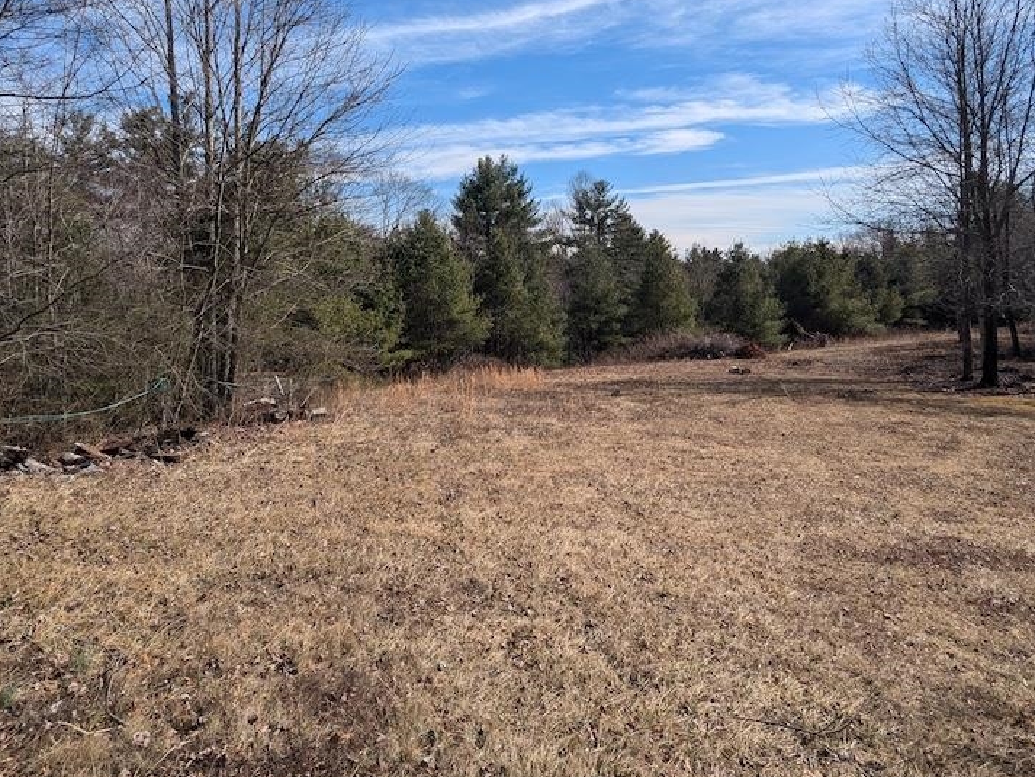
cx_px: 505
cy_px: 307
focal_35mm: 23
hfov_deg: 73.9
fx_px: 688
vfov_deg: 58.4
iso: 50
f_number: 2.2
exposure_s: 1/1862
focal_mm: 2.35
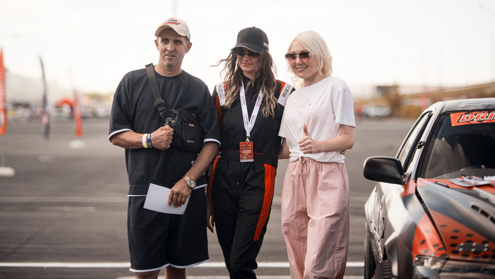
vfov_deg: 13.6
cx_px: 248
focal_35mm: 89
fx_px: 1169
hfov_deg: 23.9
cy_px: 114
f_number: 1.8
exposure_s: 1/100
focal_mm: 85
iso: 100
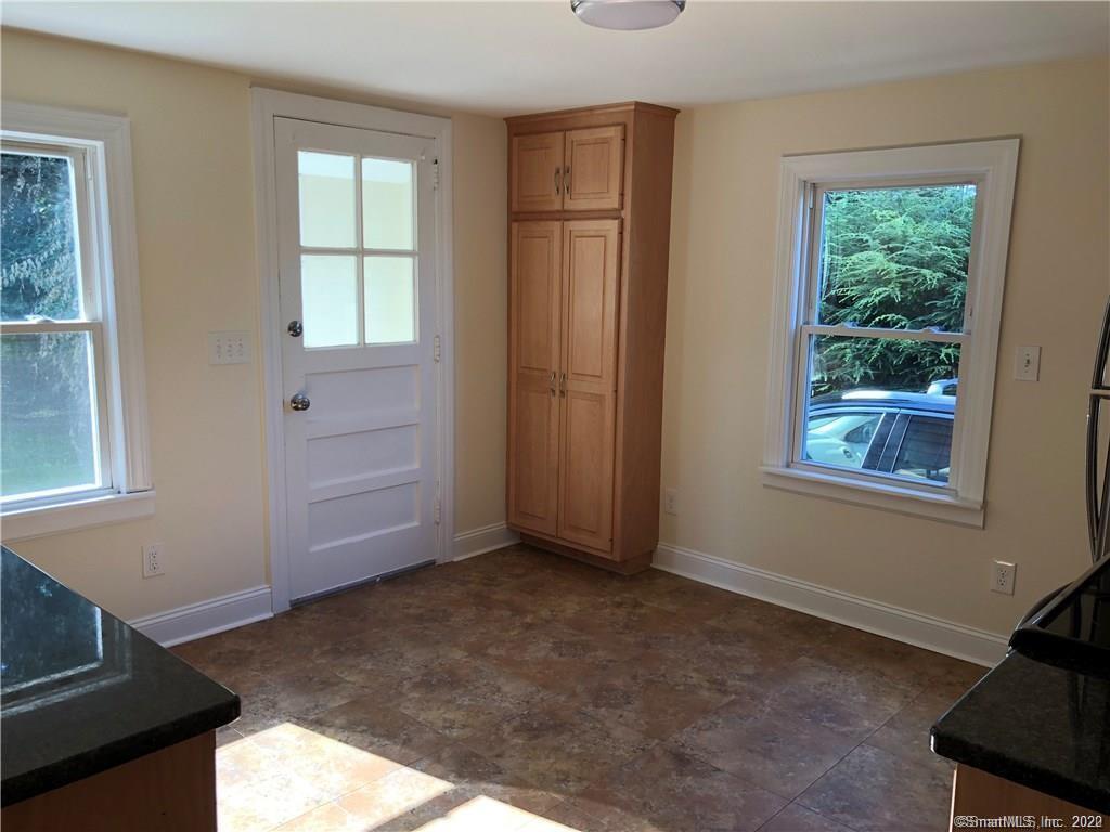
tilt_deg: -9.5
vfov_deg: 49.7
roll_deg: -1.1
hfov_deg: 63.4
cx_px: 555
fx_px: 898
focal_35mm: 28
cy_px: 416
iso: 64
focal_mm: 4
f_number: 1.8
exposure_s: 1/120
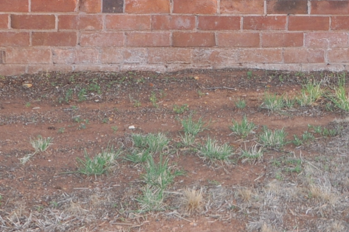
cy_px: -97
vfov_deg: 14.8
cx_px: 356
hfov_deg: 22.4
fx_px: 842
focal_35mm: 87
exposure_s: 1/200
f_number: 4
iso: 250
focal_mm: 15
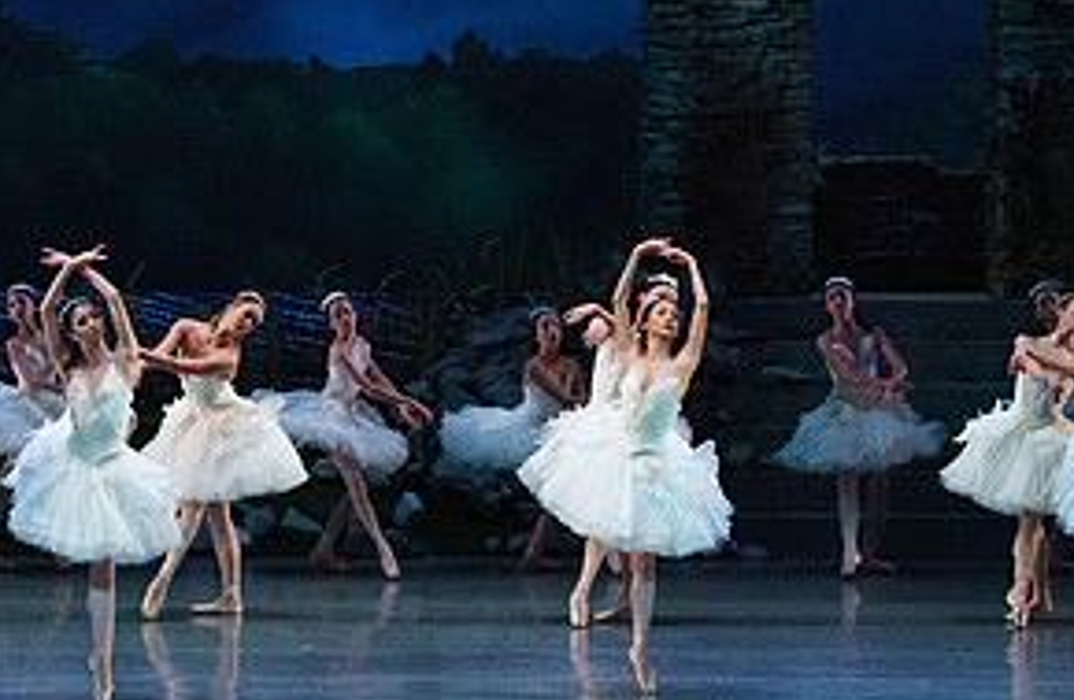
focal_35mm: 287
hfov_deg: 7.2
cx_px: 303
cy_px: 78
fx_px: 8503
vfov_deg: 4.7
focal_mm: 141
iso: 8000
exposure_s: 1/250
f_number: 5.6
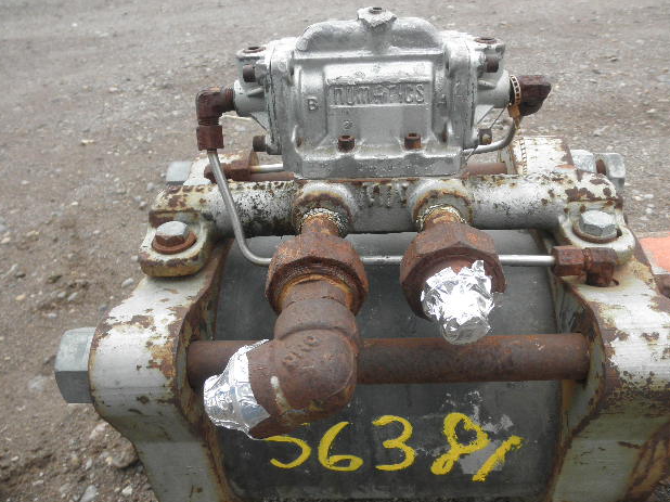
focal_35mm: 29
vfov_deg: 48.2
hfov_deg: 61.7
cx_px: 338
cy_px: 258
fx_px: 561
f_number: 3
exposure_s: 1/250
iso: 64
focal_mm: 5
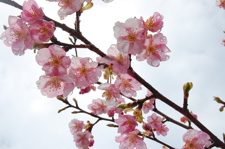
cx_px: 112
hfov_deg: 33.4
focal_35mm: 60
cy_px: 74
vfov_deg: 22.6
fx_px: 375
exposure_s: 1/30
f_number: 32
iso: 200
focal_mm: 40
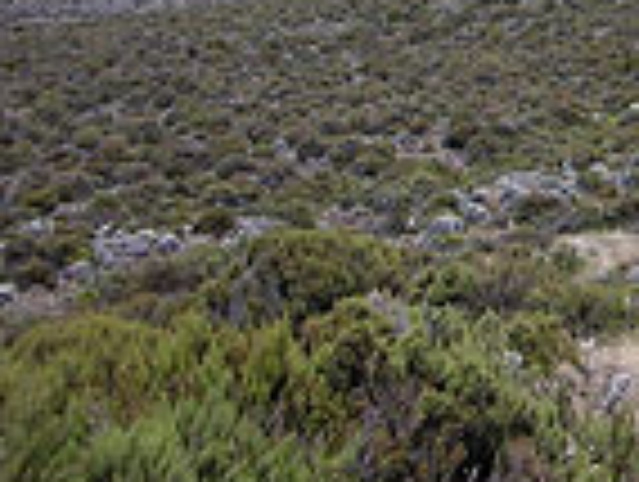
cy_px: -63
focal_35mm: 111
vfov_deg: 13.1
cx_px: 1008
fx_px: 2052
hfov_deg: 16.0
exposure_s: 1/101
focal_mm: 5.8
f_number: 8.5
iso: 50
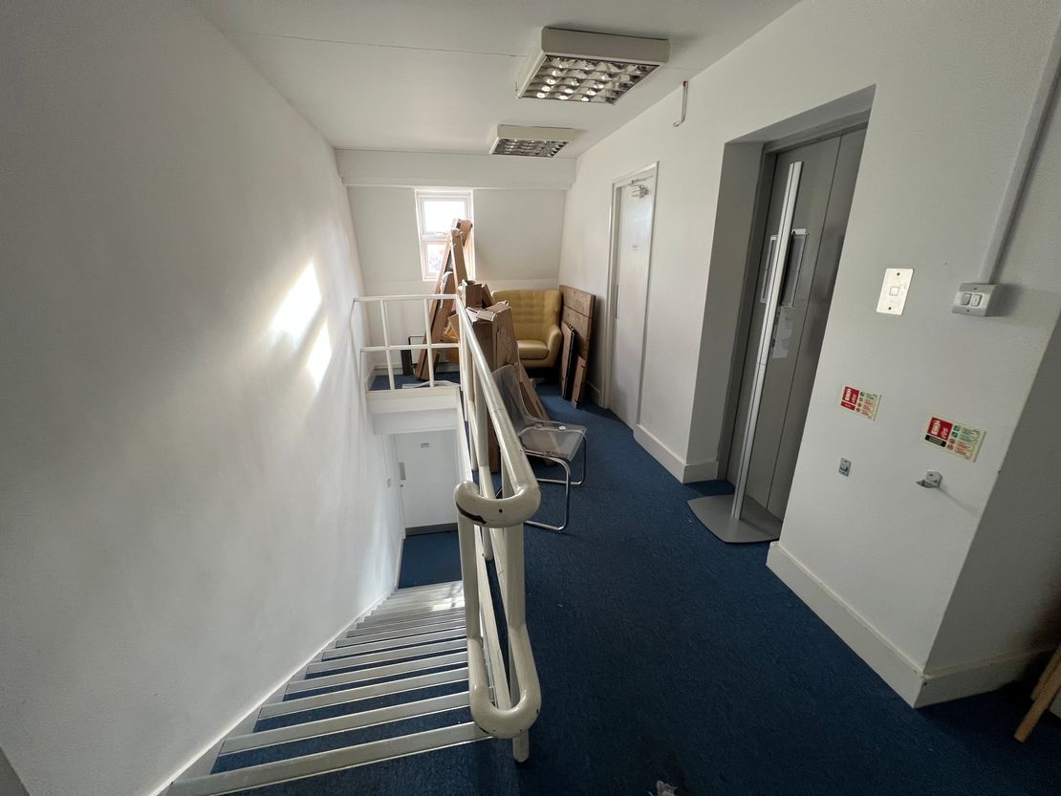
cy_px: 398
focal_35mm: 13
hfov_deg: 106.2
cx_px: 530
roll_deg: -0.3
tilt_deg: -18.5
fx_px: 399
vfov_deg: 89.9
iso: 160
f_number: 1.8
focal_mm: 1.57
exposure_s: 1/50
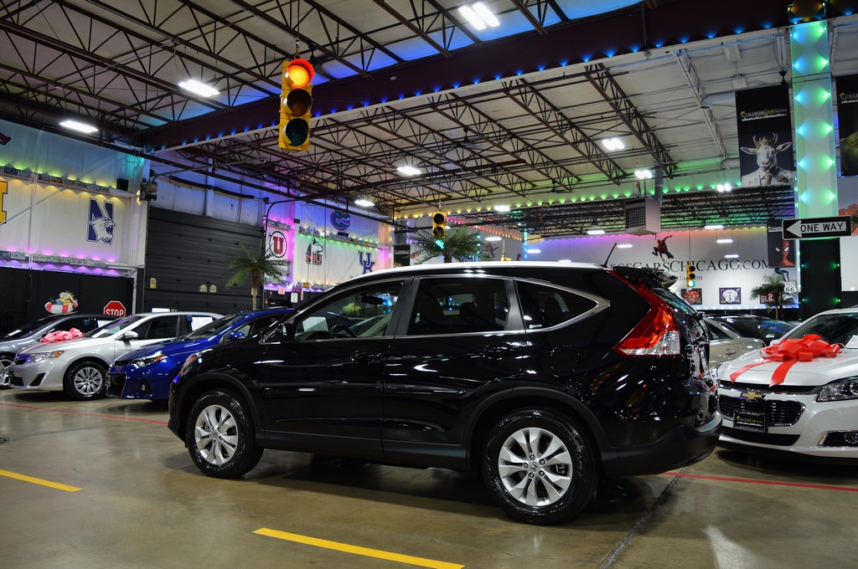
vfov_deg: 47.8
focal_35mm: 27
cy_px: 284
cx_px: 429
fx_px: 643
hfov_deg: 67.4
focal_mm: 18
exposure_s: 1/60
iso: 640
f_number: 4
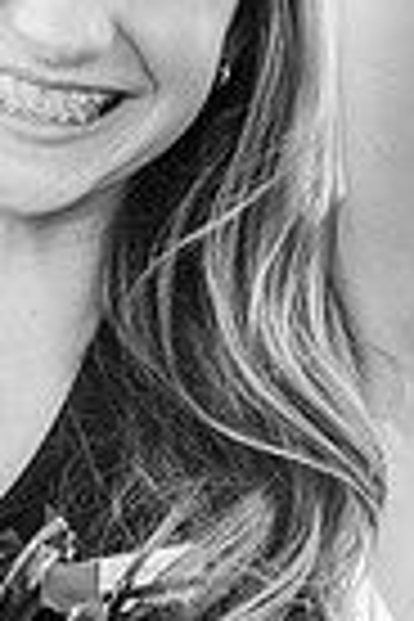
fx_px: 4795
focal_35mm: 278
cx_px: 99
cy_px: -81
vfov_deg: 7.4
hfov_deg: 4.9
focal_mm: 85
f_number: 2.8
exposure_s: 1/500
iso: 200
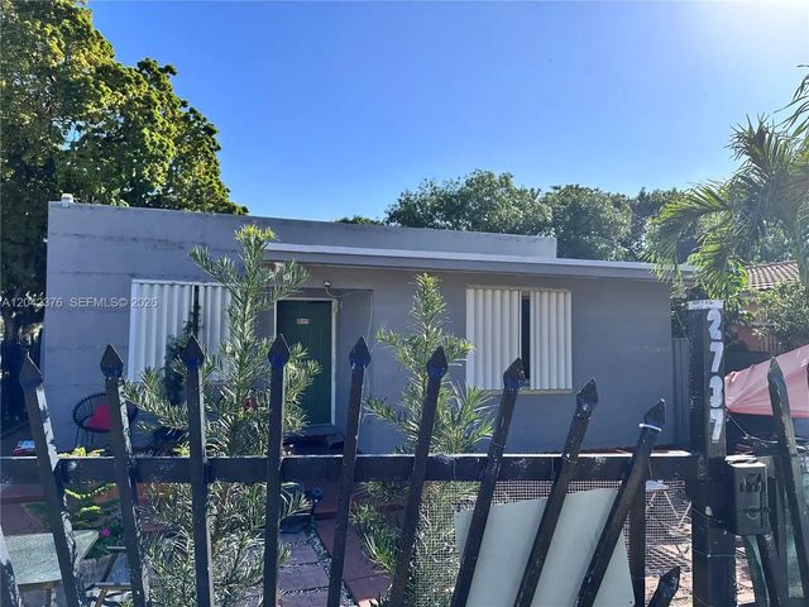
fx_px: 561
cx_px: 404
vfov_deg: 56.8
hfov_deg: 71.6
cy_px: 304
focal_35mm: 24
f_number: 1.78
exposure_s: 1/5263
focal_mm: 6.86
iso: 80
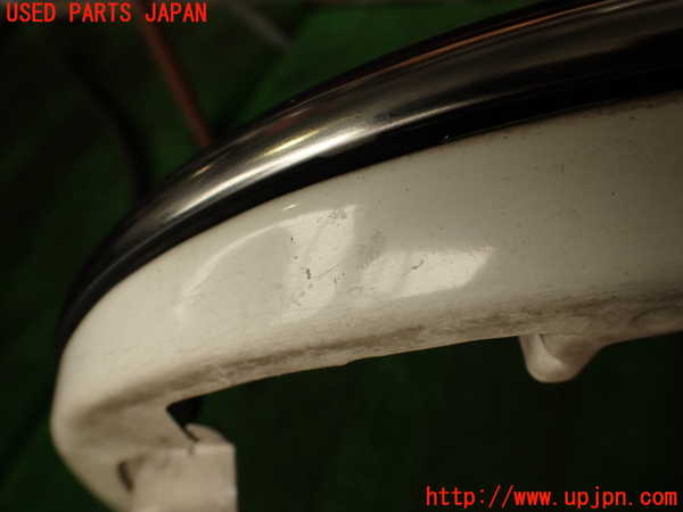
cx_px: 342
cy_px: 256
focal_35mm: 32
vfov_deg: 44.2
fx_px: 631
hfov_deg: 56.8
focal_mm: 5.79
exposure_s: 1/100
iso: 100
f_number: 3.2
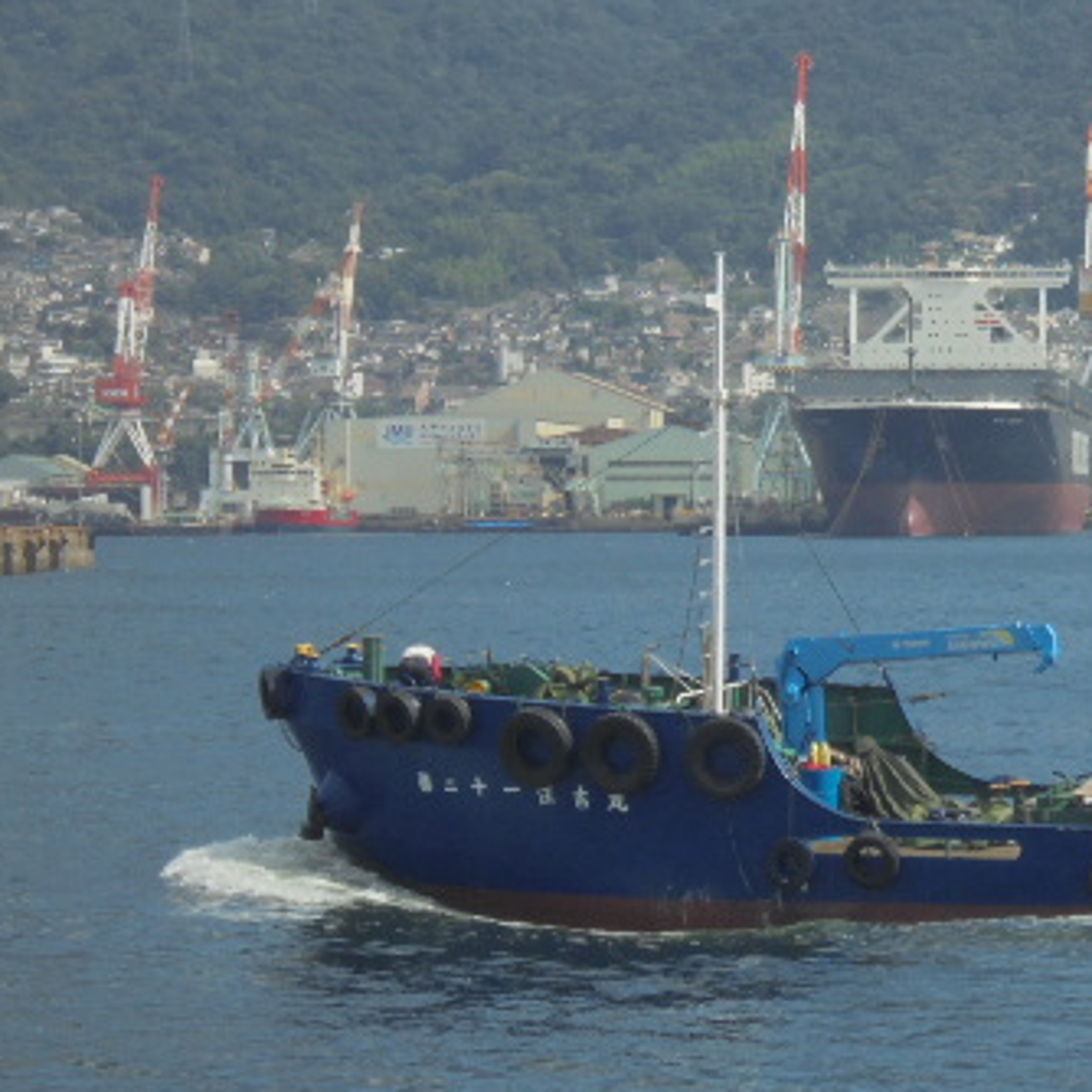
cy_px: 494
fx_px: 6460
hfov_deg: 9.6
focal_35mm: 181
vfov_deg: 9.7
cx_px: 971
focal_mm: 19.2
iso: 100
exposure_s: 1/640
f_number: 5.1
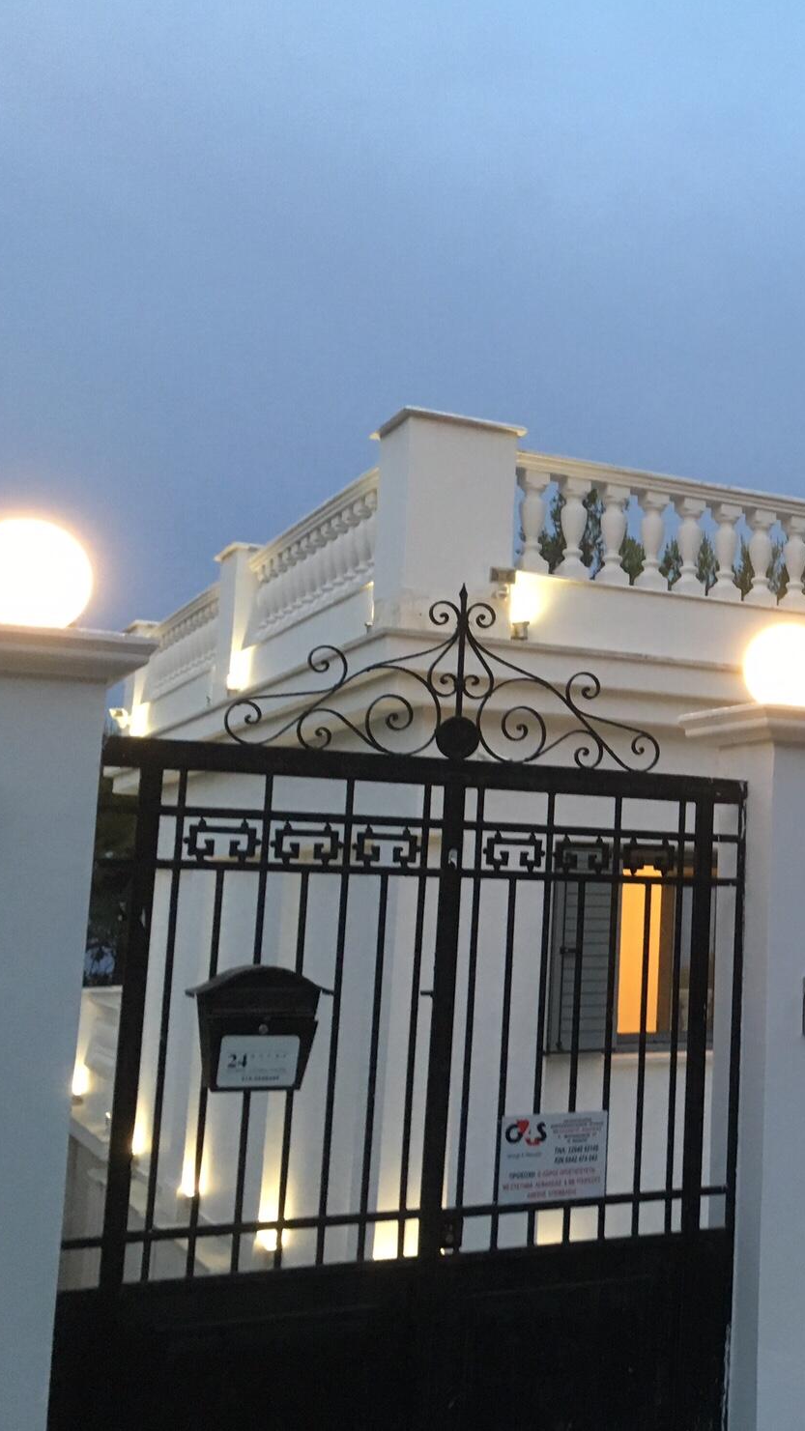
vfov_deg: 47.4
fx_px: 1632
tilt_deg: +8.5
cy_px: 709
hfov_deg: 25.7
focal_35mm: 43
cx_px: 885
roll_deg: -2.0
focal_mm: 4.15
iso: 160
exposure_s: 1/33
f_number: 2.2
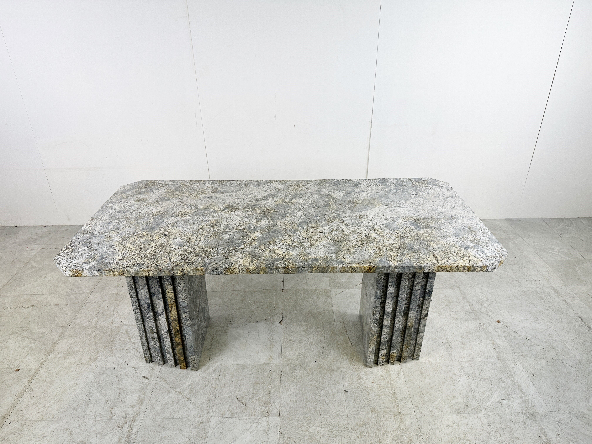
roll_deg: +0.7
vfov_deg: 56.8
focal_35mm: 24
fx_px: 410
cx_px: 296
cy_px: 222
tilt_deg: -27.8
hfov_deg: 71.6
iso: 64
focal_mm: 6.86
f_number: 1.78
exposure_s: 1/162
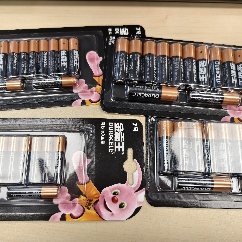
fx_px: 221
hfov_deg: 57.3
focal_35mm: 28
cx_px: 117
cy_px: 119
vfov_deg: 57.3
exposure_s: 1/100
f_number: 1.57
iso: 109
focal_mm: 5.6
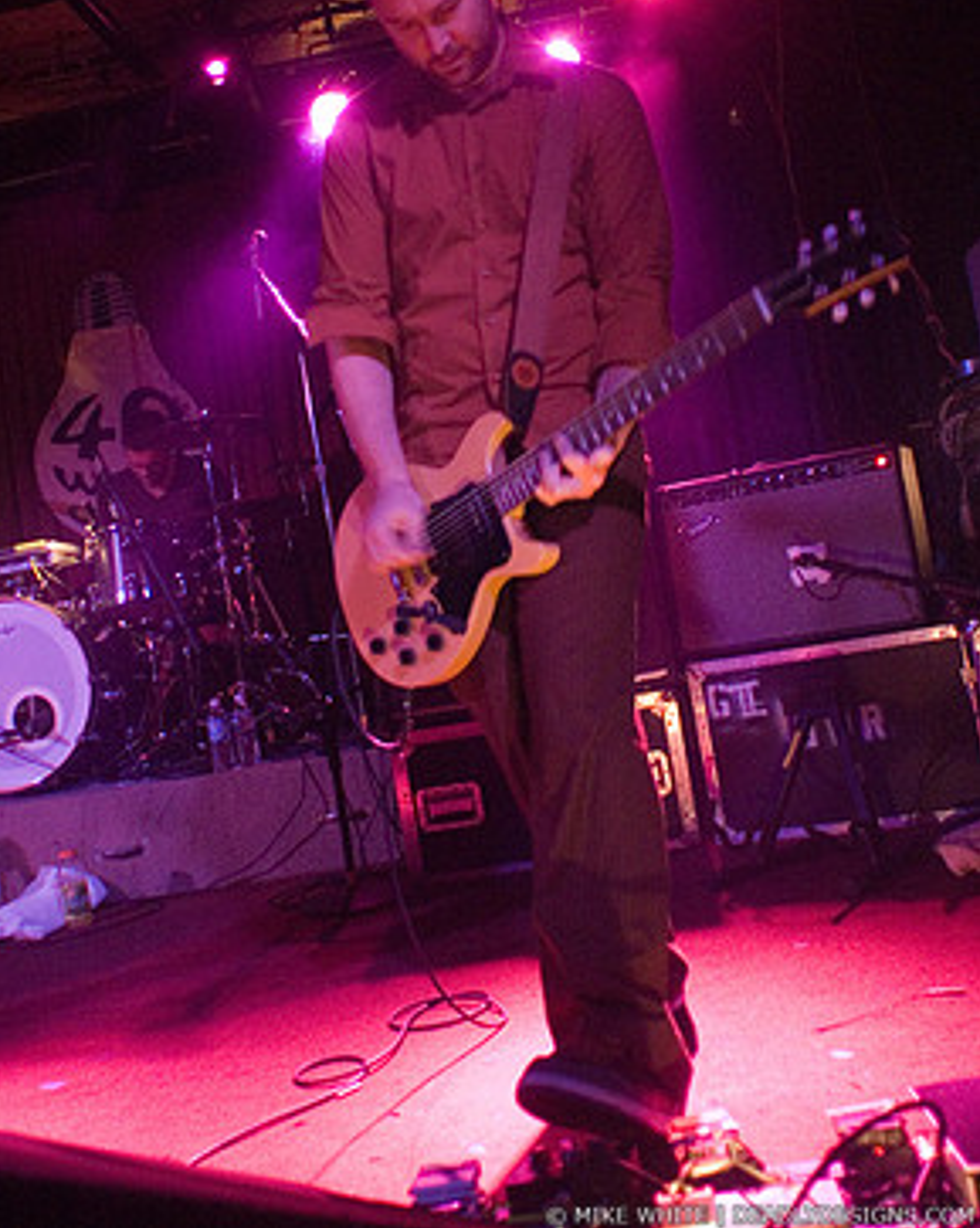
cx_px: 476
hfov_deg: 42.2
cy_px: 468
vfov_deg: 51.1
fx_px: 1271
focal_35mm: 35
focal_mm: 20
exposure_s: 1/13
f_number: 2.8
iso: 1600
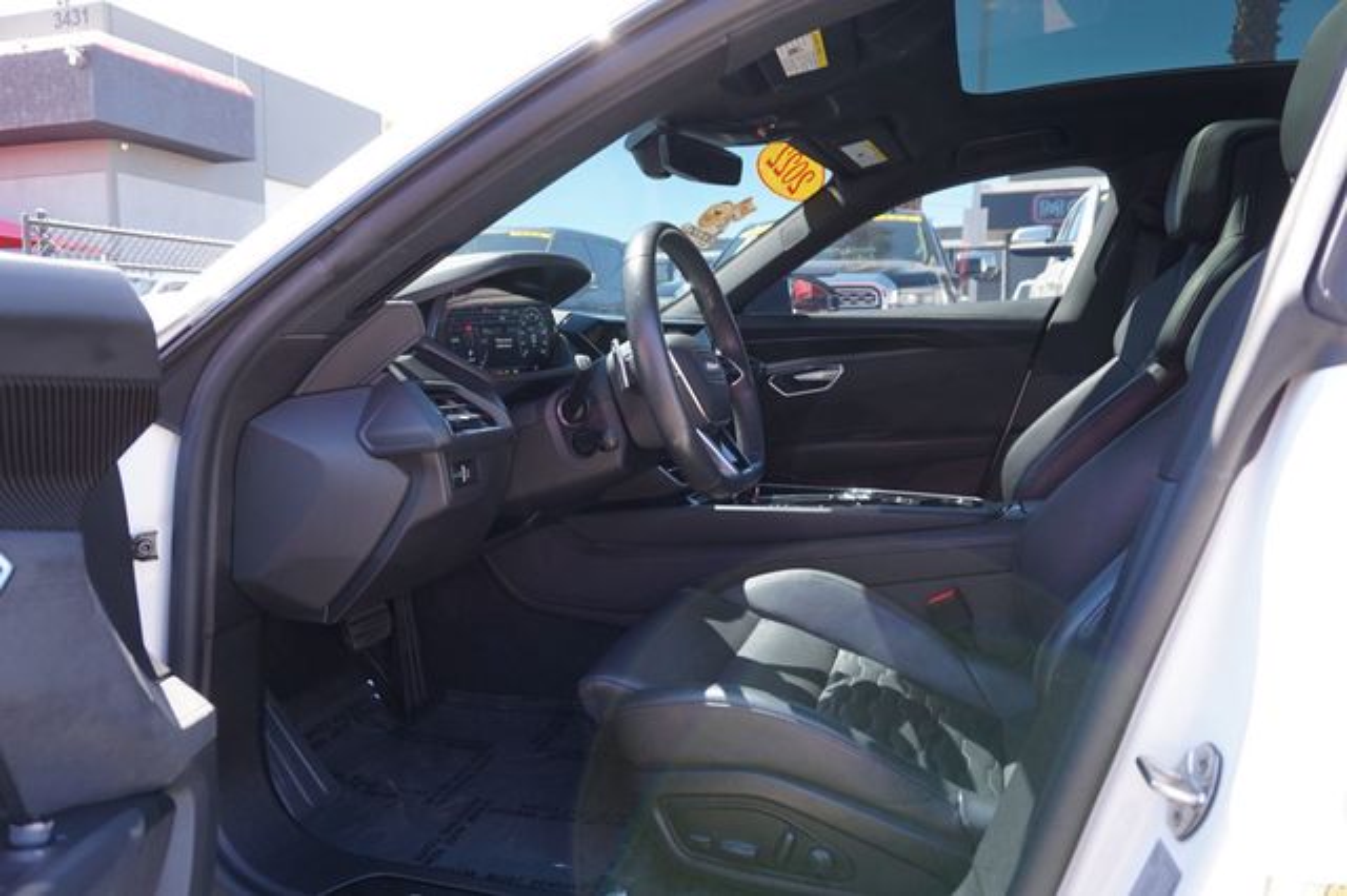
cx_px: 674
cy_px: 448
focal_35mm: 24
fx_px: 897
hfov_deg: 73.8
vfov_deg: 53.1
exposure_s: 1/60
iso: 100
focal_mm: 16
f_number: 4
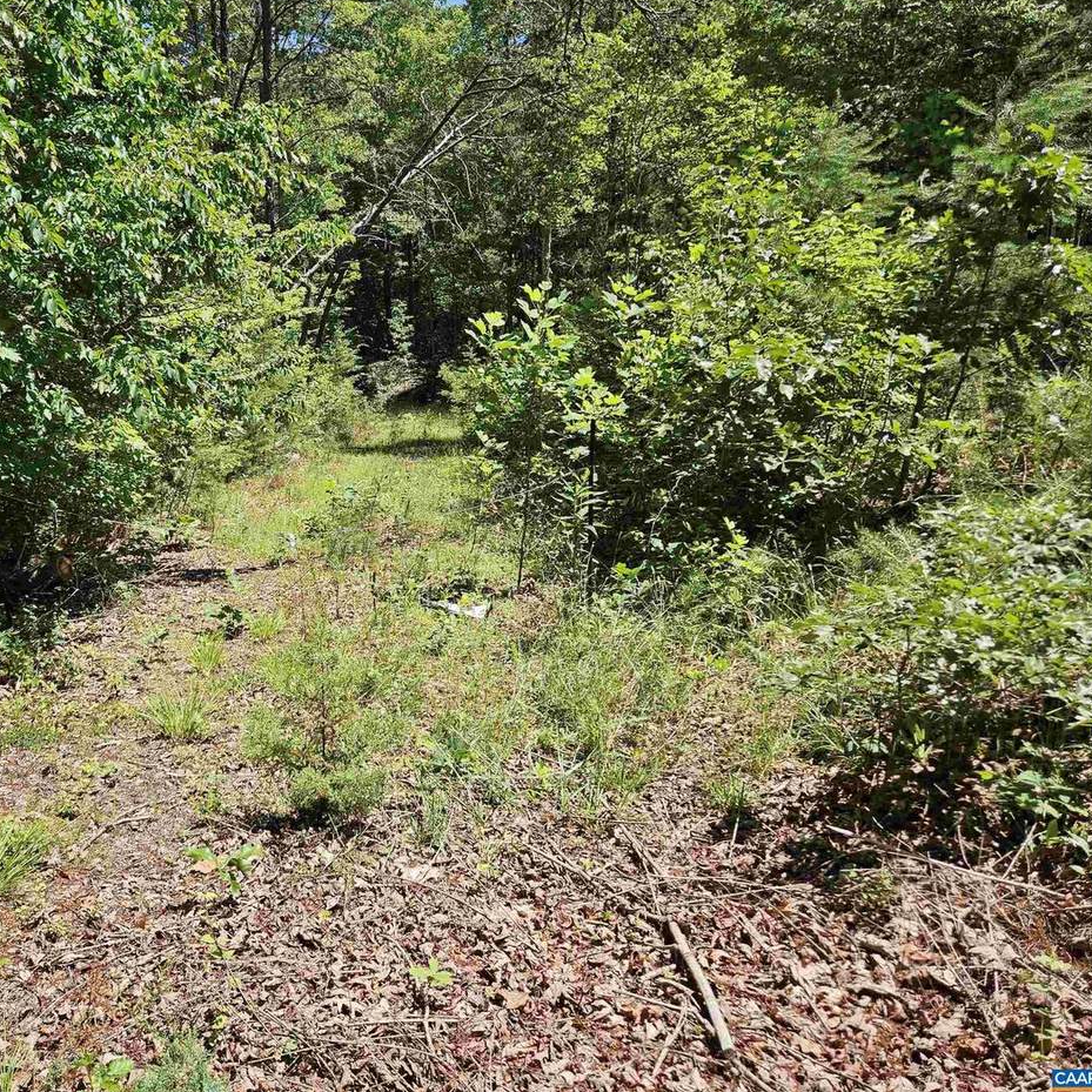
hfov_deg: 55.9
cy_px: 531
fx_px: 999
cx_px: 354
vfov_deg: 57.3
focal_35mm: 28
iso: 25
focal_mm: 5.4
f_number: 1.8
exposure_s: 1/1073
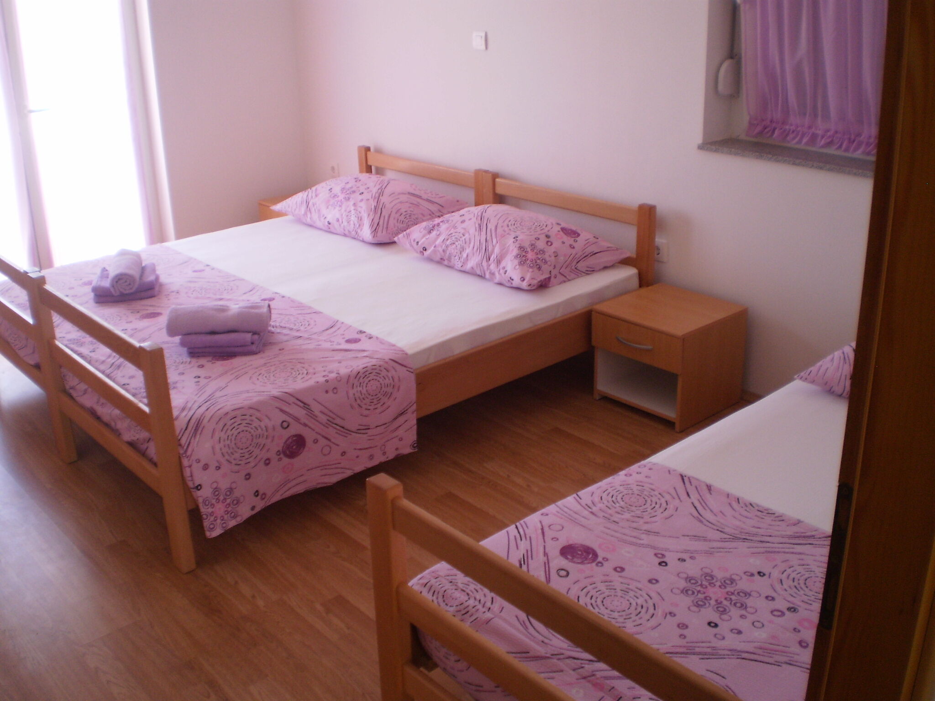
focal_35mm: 36
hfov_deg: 51.4
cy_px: 350
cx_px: 468
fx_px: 972
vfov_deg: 39.7
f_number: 3.1
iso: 125
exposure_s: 1/30
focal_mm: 6.3
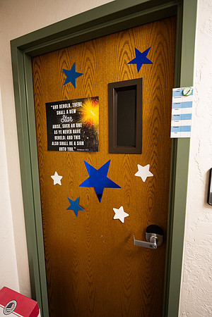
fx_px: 141
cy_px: 158
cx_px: 106
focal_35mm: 16
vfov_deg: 96.7
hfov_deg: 73.7
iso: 640
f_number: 2.8
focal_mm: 16
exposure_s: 1/200
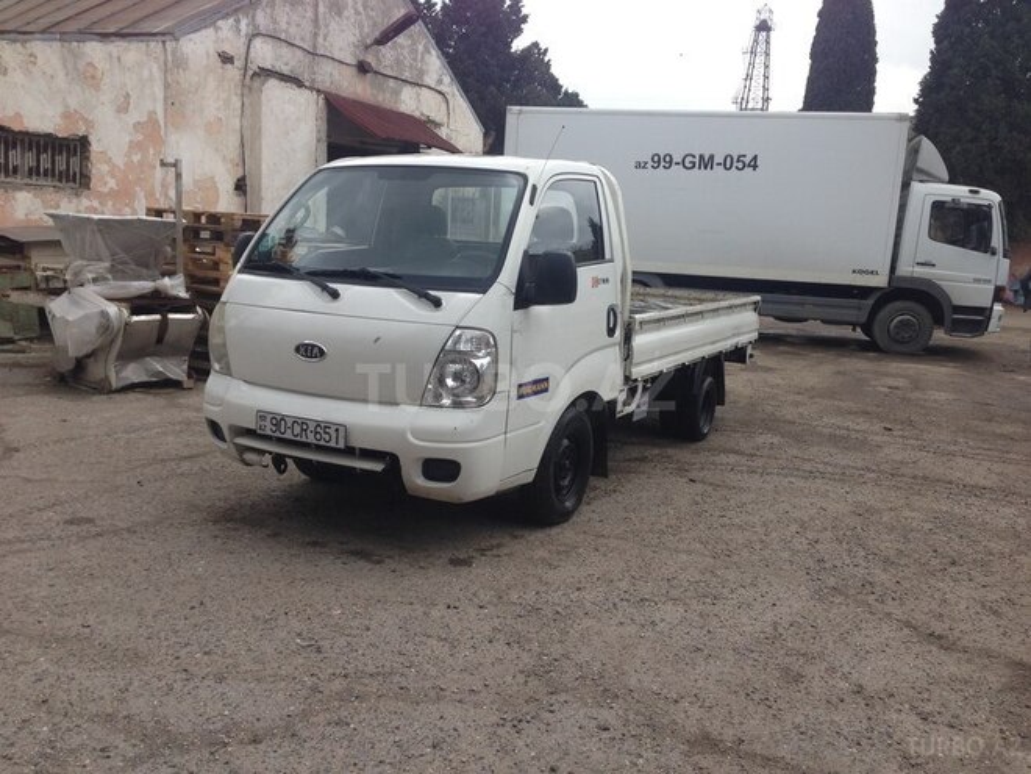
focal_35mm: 33
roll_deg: -3.2
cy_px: 387
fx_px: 983
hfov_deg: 55.4
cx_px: 516
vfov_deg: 42.9
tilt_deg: -6.2
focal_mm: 4.12
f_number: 2.4
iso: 50
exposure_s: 1/230
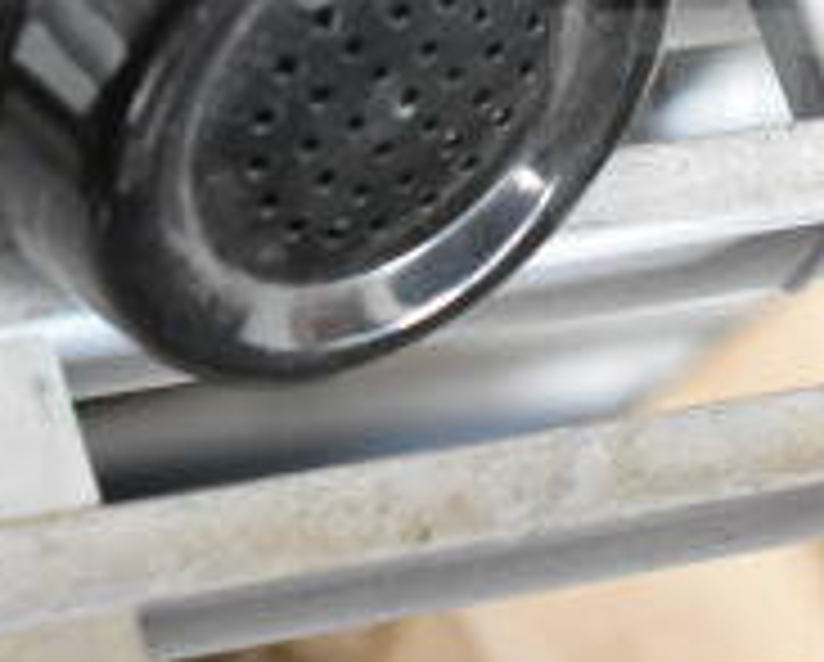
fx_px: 6291
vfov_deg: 6.0
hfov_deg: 7.4
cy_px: -133
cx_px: 1054
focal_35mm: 258
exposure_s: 1/100
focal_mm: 55
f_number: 5.6
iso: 4500
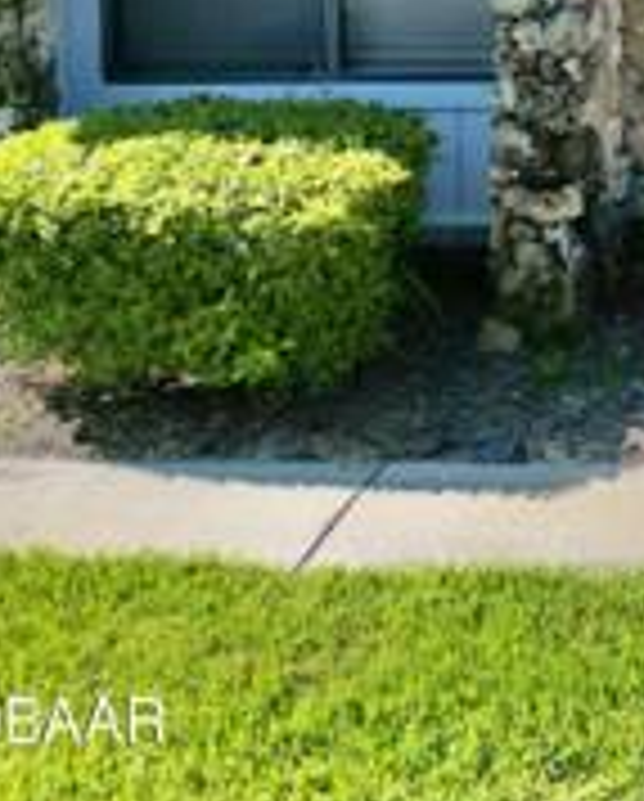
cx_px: 1198
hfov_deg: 15.5
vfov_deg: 20.6
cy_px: -263
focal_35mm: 84
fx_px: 1996
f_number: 1.7
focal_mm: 6.72
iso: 130
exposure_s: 1/2000
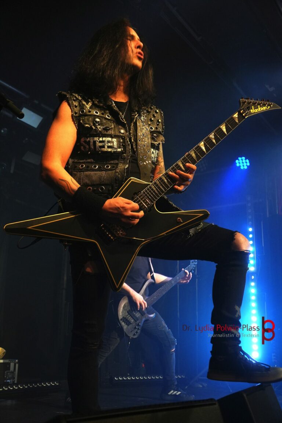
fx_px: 441
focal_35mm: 38
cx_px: 141
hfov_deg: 35.5
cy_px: 212
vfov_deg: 51.3
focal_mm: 25
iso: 1000
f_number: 4
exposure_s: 1/160
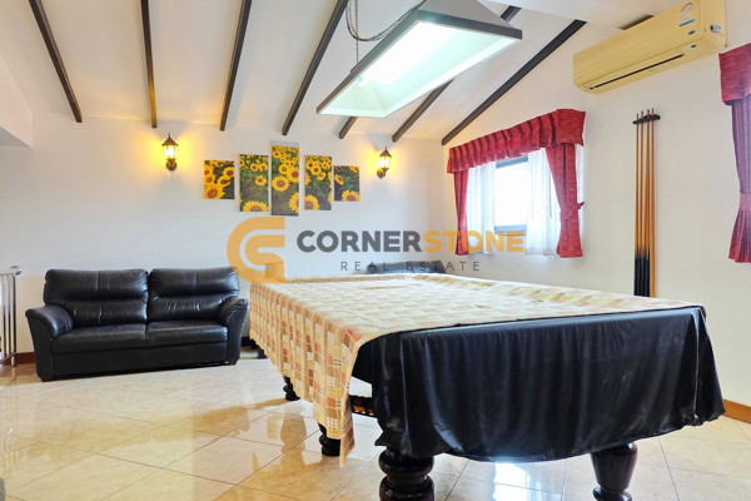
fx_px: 501
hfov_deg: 73.7
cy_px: 250
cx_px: 376
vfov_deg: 53.1
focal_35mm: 24
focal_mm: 16
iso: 500
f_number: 3.5
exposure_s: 1/30
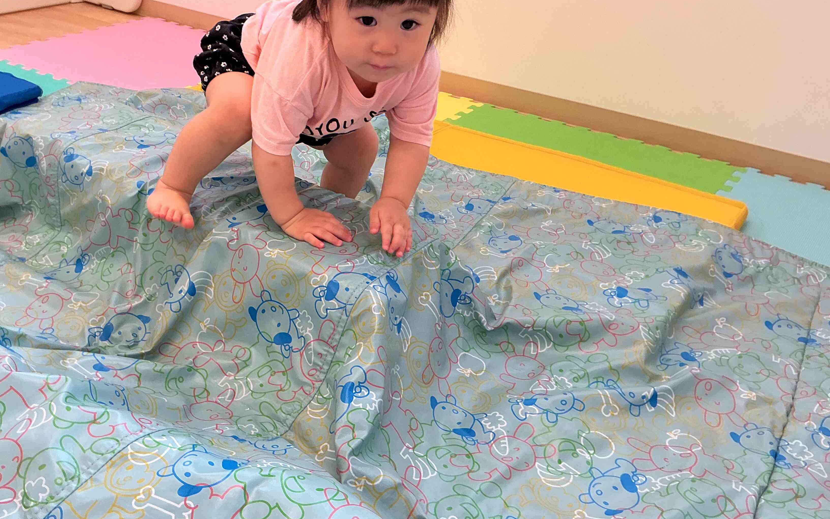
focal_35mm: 38
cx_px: 325
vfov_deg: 33.6
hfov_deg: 51.1
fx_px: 860
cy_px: 233
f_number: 1.8
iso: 40
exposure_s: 1/120
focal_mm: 3
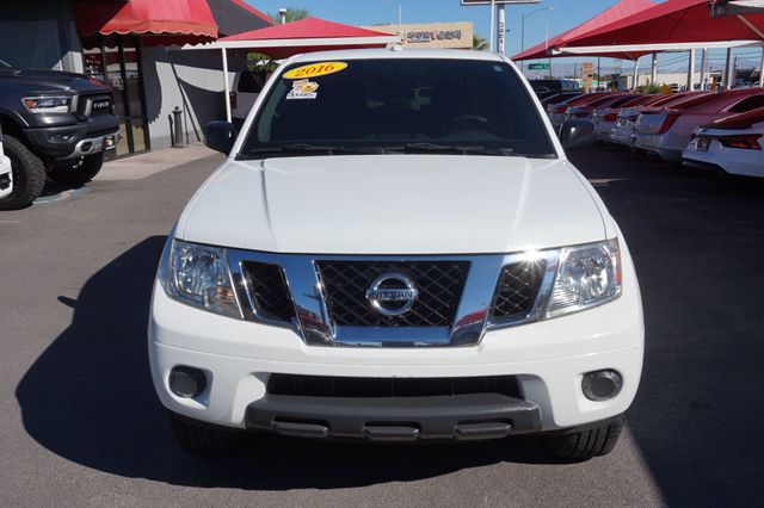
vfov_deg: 41.7
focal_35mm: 32
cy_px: 254
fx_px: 668
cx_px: 382
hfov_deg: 59.5
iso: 100
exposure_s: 1/320
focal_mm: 21
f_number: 11
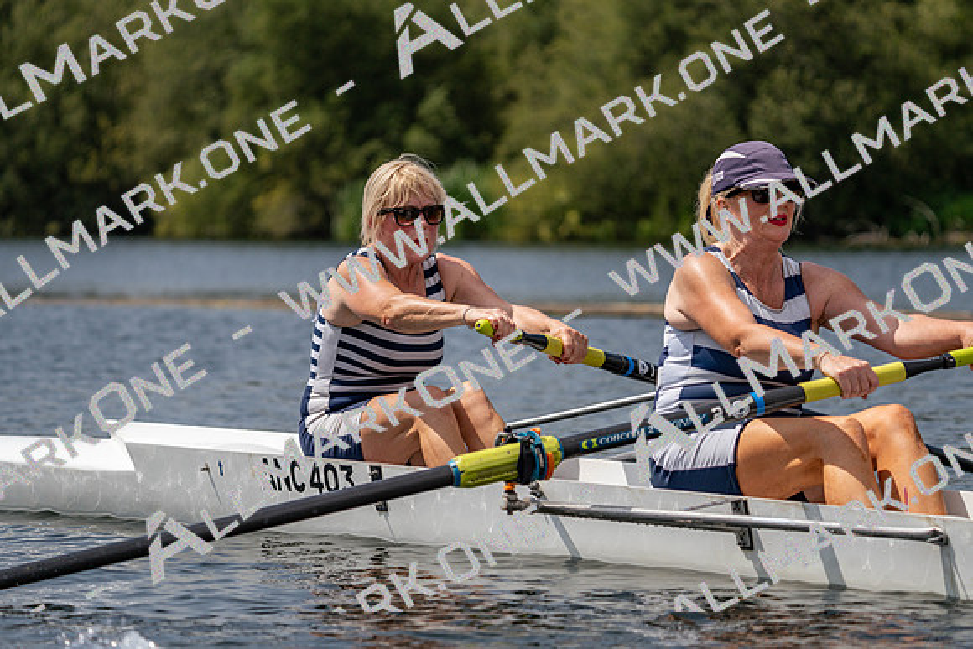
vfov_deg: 6.9
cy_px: 324
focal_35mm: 200
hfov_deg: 10.3
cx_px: 486
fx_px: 5407
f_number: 5.6
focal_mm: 200
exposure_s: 1/1600
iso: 160
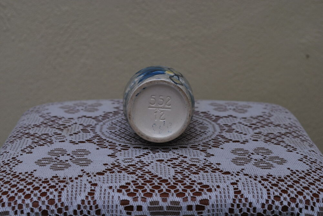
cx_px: 162
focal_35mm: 78
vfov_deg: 17.5
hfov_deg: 26.0
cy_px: 108
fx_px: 701
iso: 100
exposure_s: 1/250
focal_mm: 52
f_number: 8
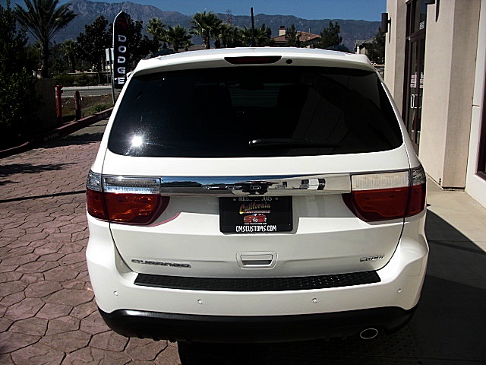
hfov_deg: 51.4
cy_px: 182
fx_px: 505
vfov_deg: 39.7
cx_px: 243
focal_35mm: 36
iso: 50
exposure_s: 1/200
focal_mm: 6.3
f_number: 7.9
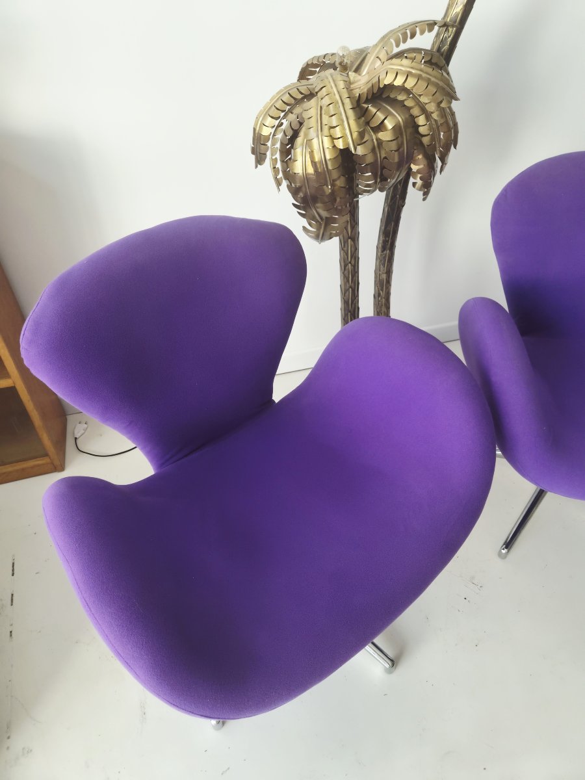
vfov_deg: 73.9
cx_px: 292
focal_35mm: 23
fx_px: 518
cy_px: 390
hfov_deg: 58.9
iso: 64
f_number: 1.8
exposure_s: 1/180
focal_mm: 5.4
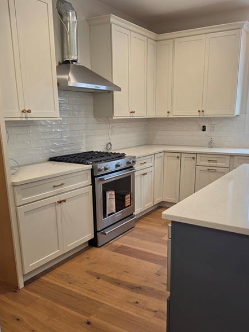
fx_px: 288
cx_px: 126
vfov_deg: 59.4
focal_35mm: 30
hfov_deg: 46.8
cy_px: 201
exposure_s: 1/120
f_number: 1.4
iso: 40
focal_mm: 6.5
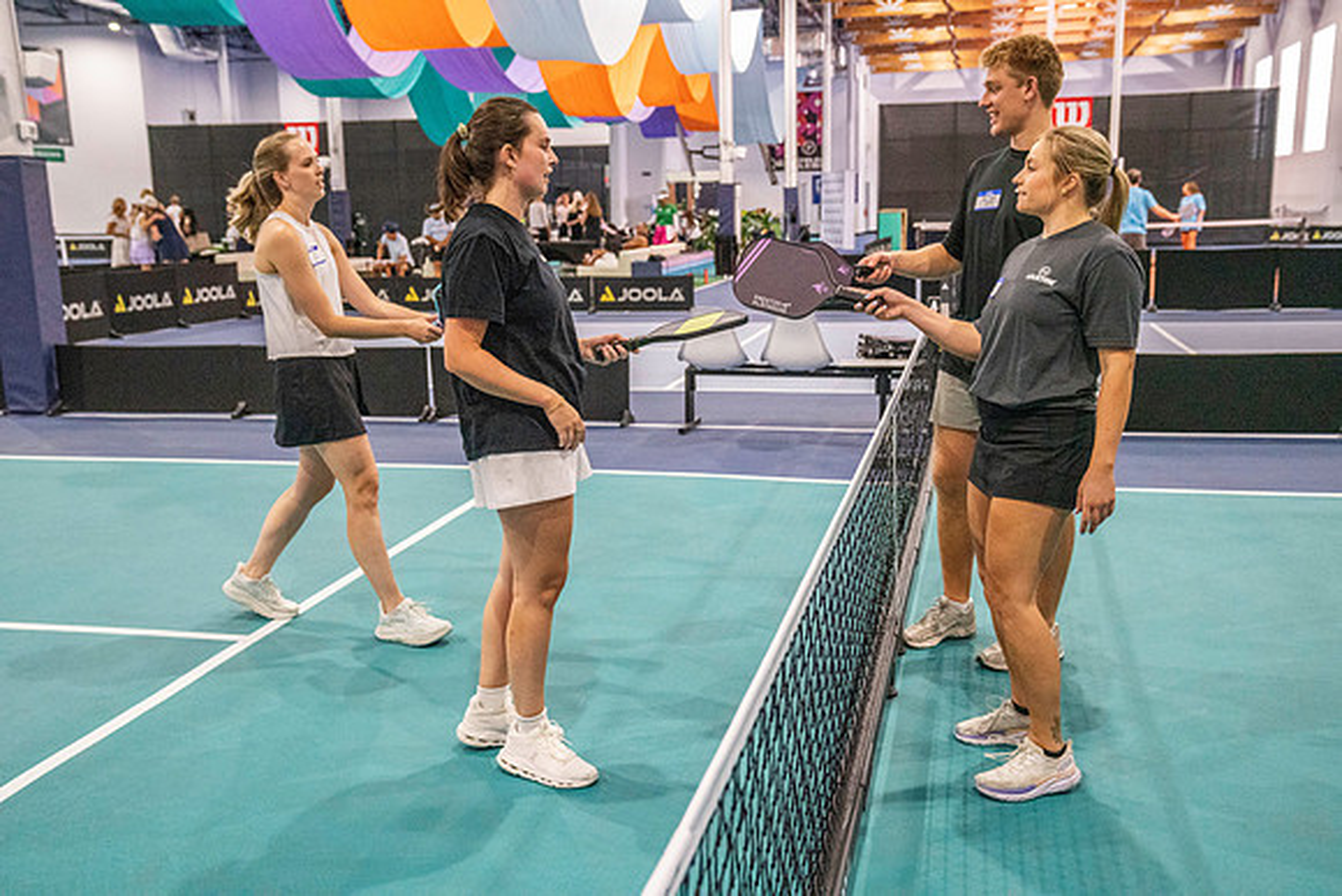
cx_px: 671
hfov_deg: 51.9
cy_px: 448
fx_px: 1380
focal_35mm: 37
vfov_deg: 36.0
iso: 10000
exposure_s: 1/800
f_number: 4
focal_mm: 37
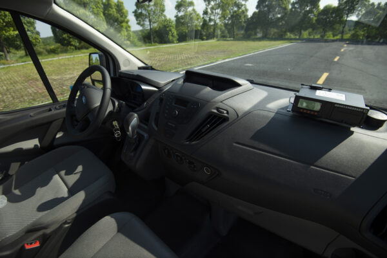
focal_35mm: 16
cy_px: 129
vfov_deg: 73.8
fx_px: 172
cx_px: 194
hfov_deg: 96.7
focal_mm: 16
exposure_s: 1/1000
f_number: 4.5
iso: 100
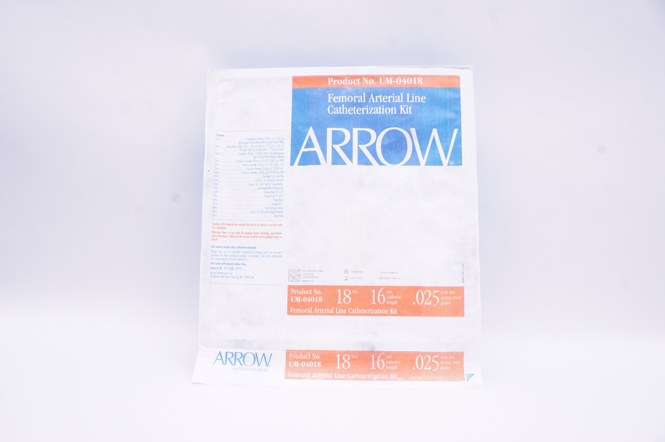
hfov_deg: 67.4
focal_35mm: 27
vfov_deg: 47.8
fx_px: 498
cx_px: 332
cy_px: 221
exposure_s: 1/15
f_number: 11
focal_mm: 18
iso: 400
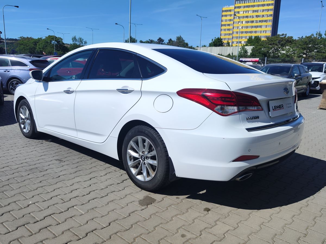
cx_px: 163
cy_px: 122
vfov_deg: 58.9
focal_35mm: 23
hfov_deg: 73.9
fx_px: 217
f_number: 1.69
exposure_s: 1/1442
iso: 50
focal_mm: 7.01
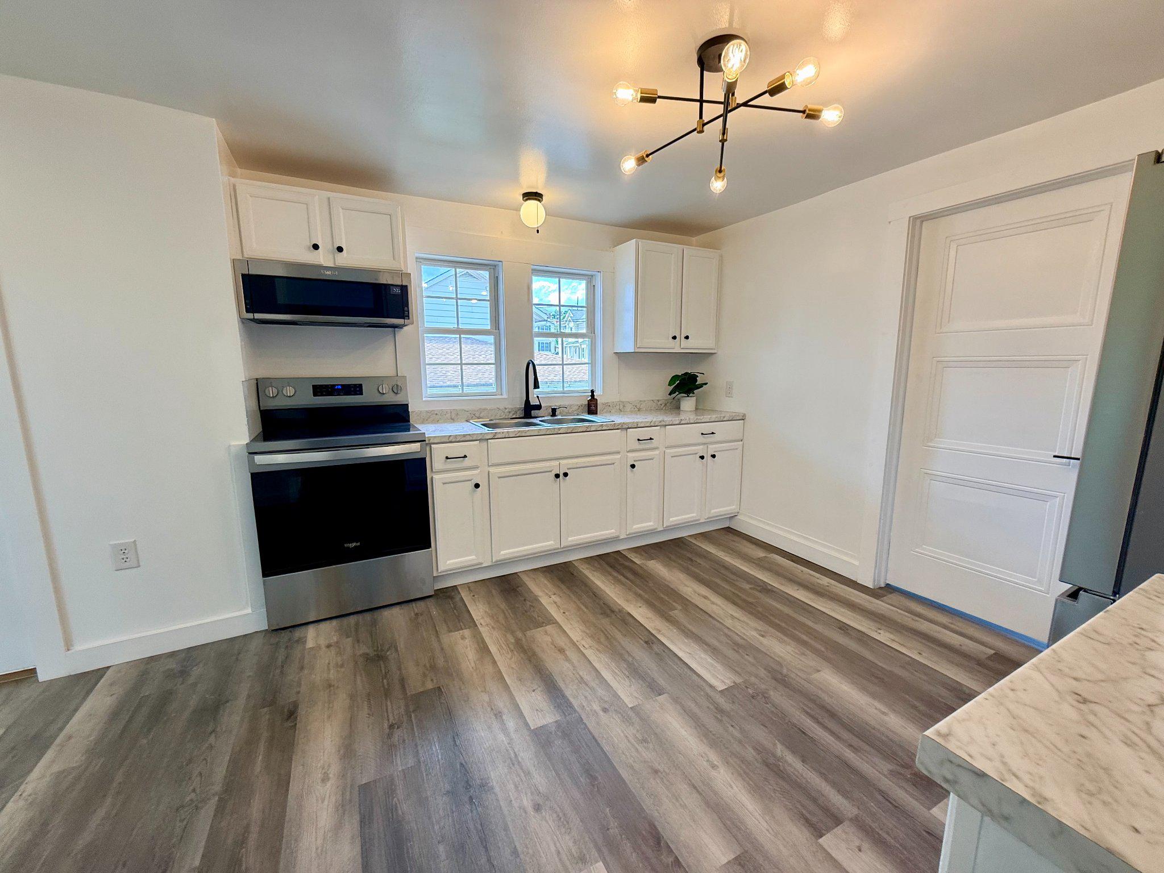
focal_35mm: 14
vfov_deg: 85.7
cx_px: 582
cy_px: 436
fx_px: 471
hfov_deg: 102.1
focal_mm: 2.22
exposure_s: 1/120
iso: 80
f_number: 2.2
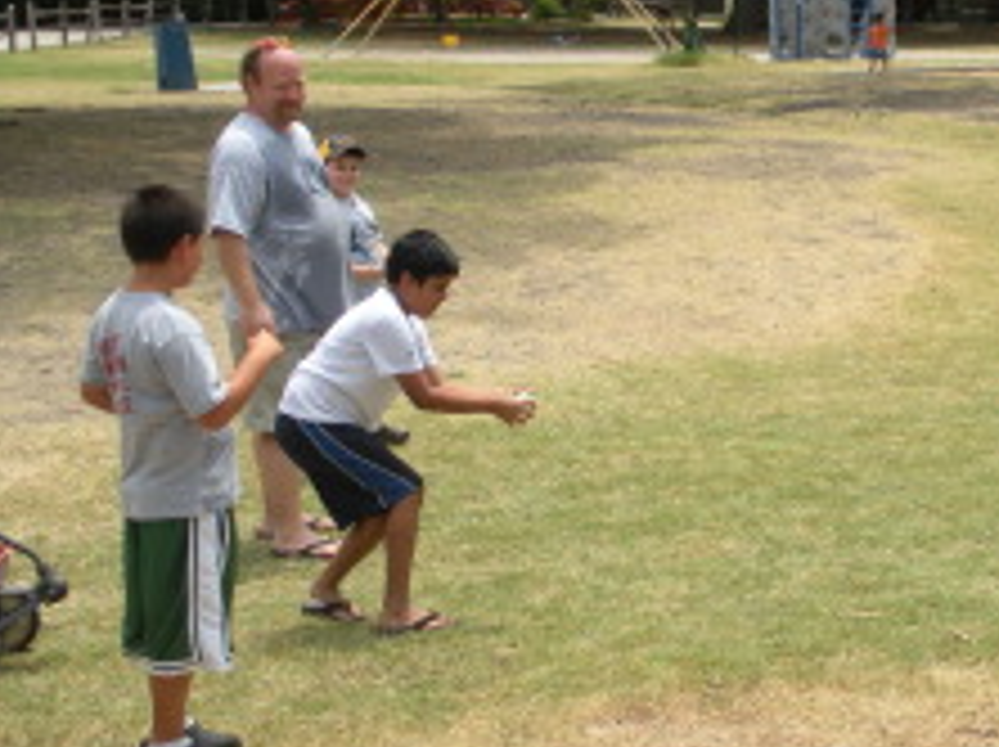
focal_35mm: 74
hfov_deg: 25.4
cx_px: 940
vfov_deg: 19.9
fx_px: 2133
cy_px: 356
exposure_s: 1/620
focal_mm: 6.3
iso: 88
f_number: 3.5
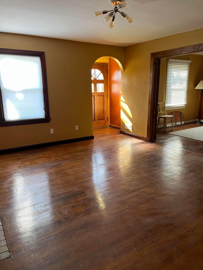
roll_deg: +1.0
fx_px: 203
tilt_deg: -13.7
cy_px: 135
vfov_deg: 67.3
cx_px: 102
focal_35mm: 26
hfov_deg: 53.1
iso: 100
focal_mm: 5.1
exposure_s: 1/60
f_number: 1.6
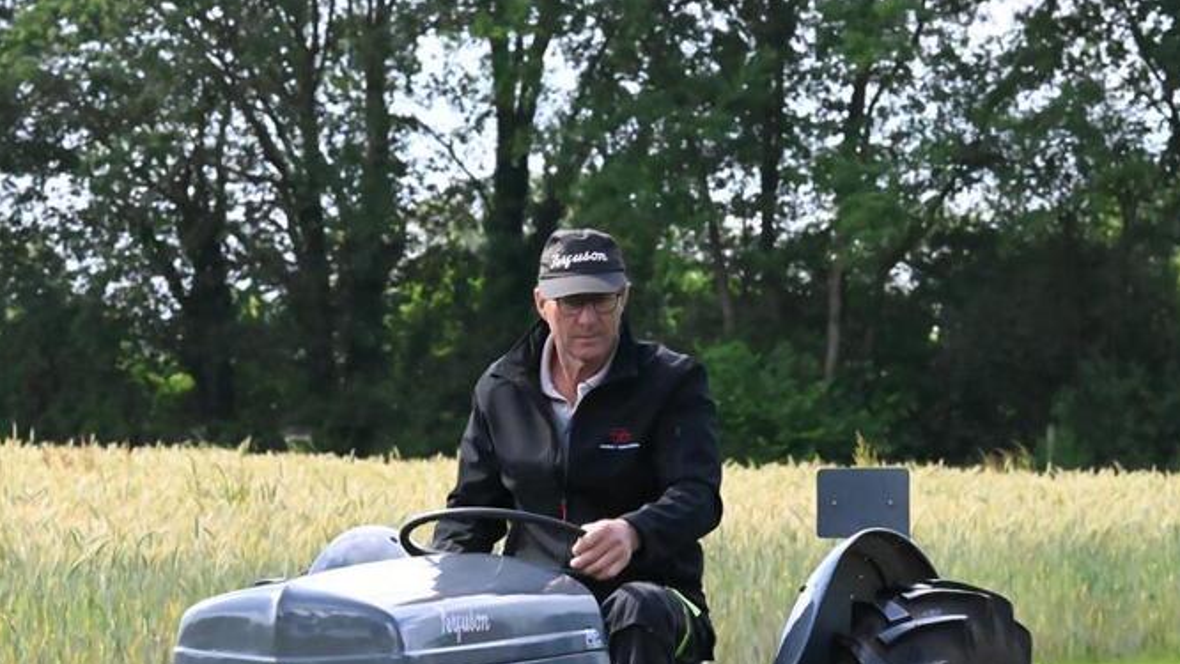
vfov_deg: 4.7
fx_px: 8043
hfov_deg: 8.4
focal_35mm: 257
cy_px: 578
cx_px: 581
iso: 32000
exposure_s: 1/8000
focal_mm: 165
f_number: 16
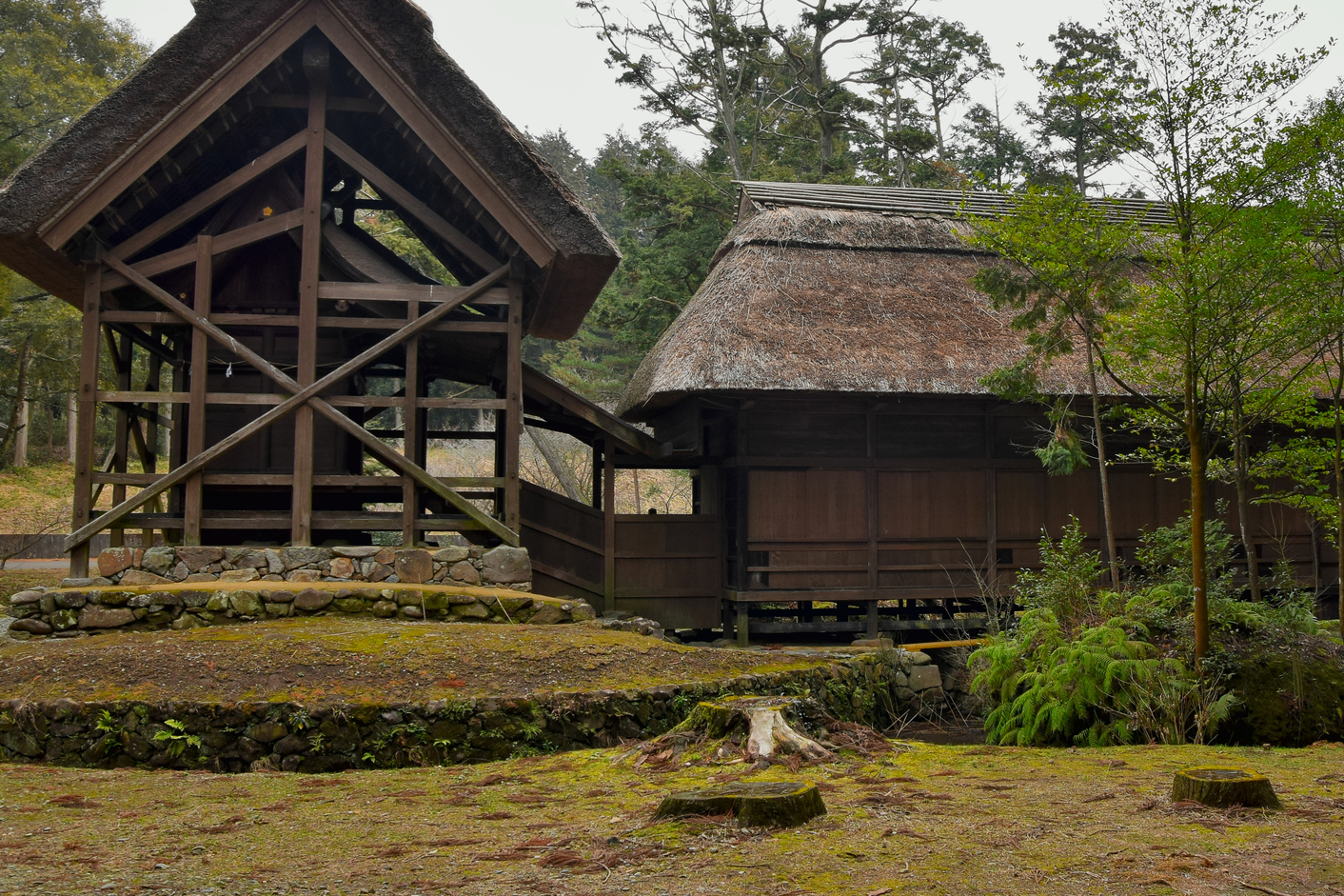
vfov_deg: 20.0
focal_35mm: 68
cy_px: 379
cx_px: 784
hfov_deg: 29.6
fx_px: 2538
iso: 400
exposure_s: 1/125
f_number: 11
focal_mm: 32
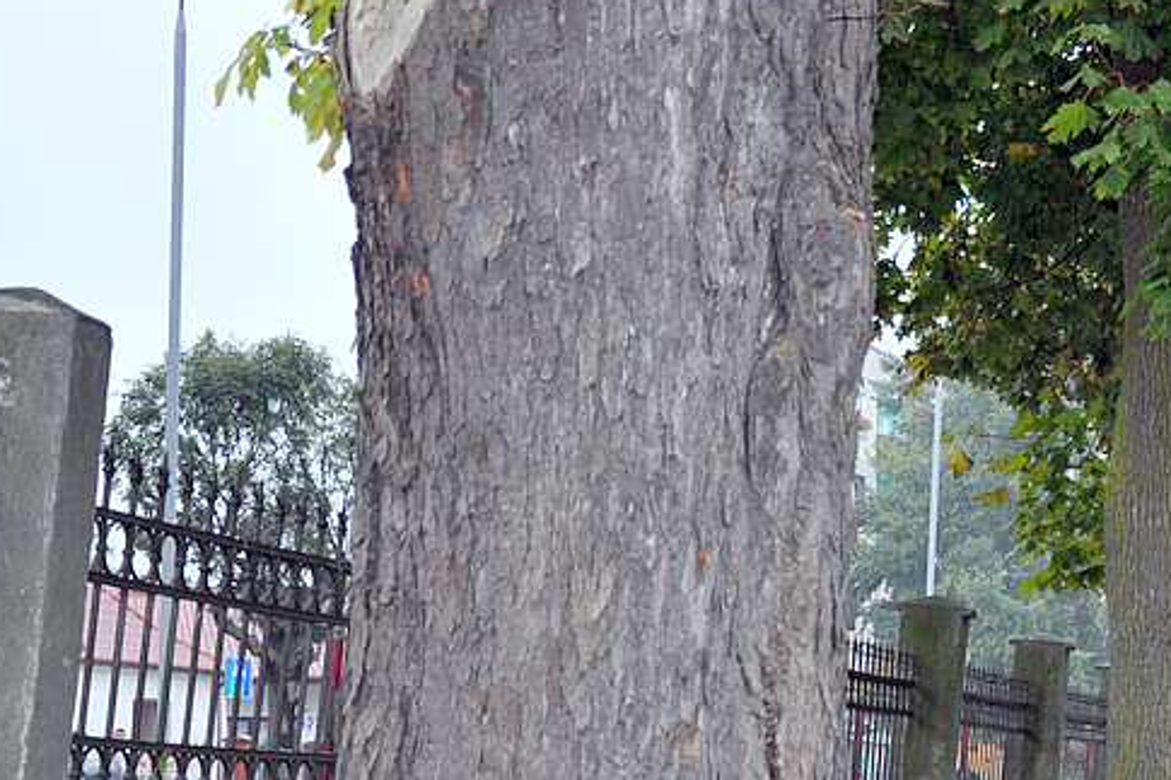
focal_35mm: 95
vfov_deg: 14.3
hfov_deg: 20.9
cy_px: 561
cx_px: 1125
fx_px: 3089
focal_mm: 30
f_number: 4.2
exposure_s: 1/100
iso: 500
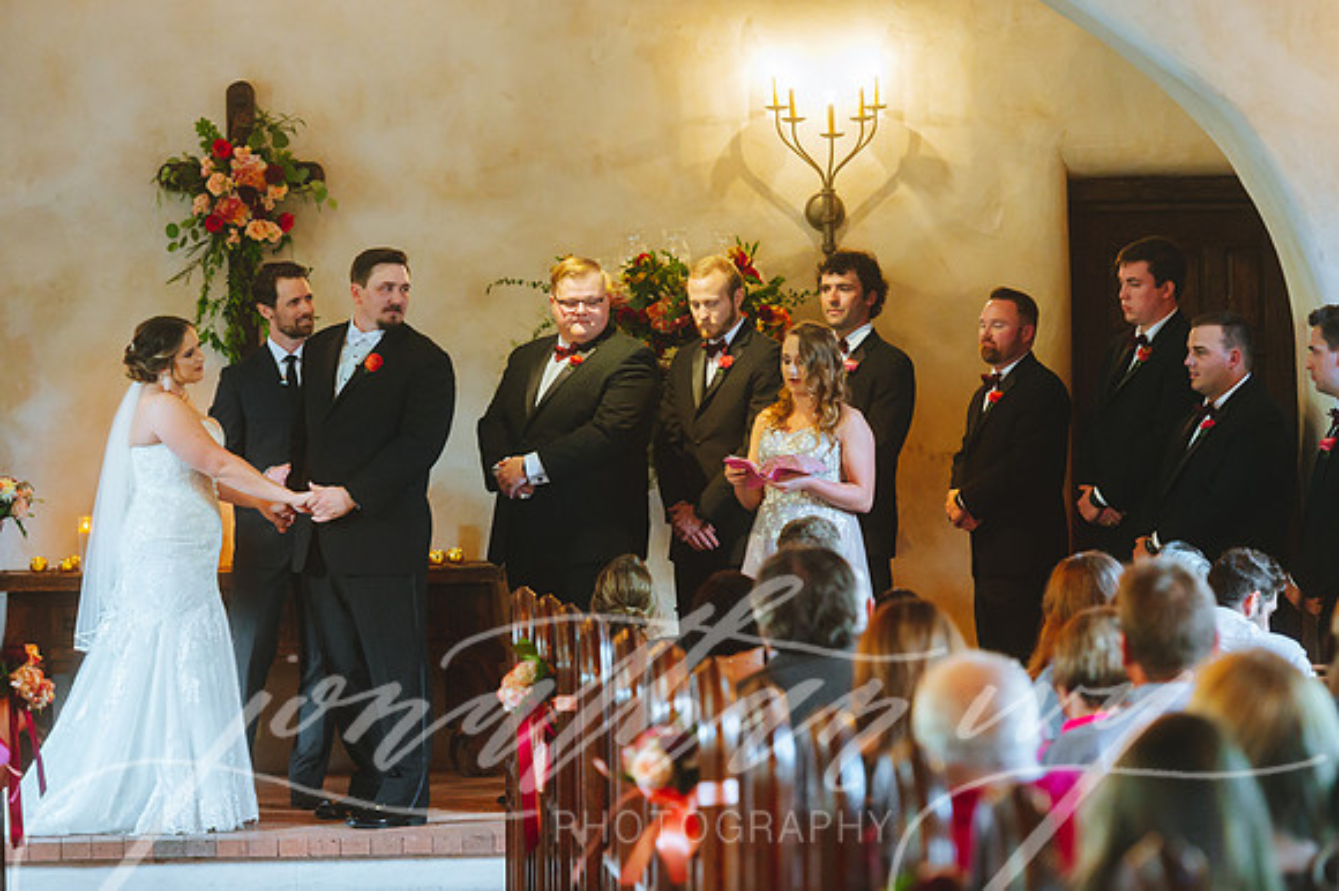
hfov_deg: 15.2
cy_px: 446
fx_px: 5018
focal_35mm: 135
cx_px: 670
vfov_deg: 10.1
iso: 4000
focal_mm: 135
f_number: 2.8
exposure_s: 1/160
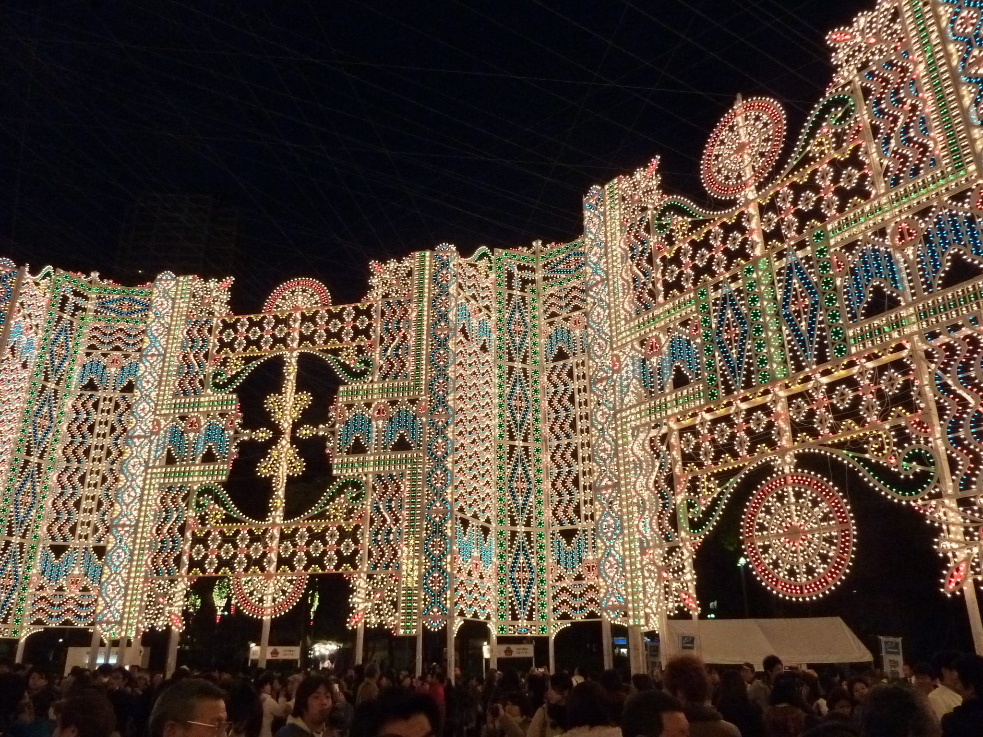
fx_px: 710
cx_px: 492
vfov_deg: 54.9
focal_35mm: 25
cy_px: 368
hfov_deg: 69.4
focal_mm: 4.1
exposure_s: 1/125
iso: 640
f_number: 3.3
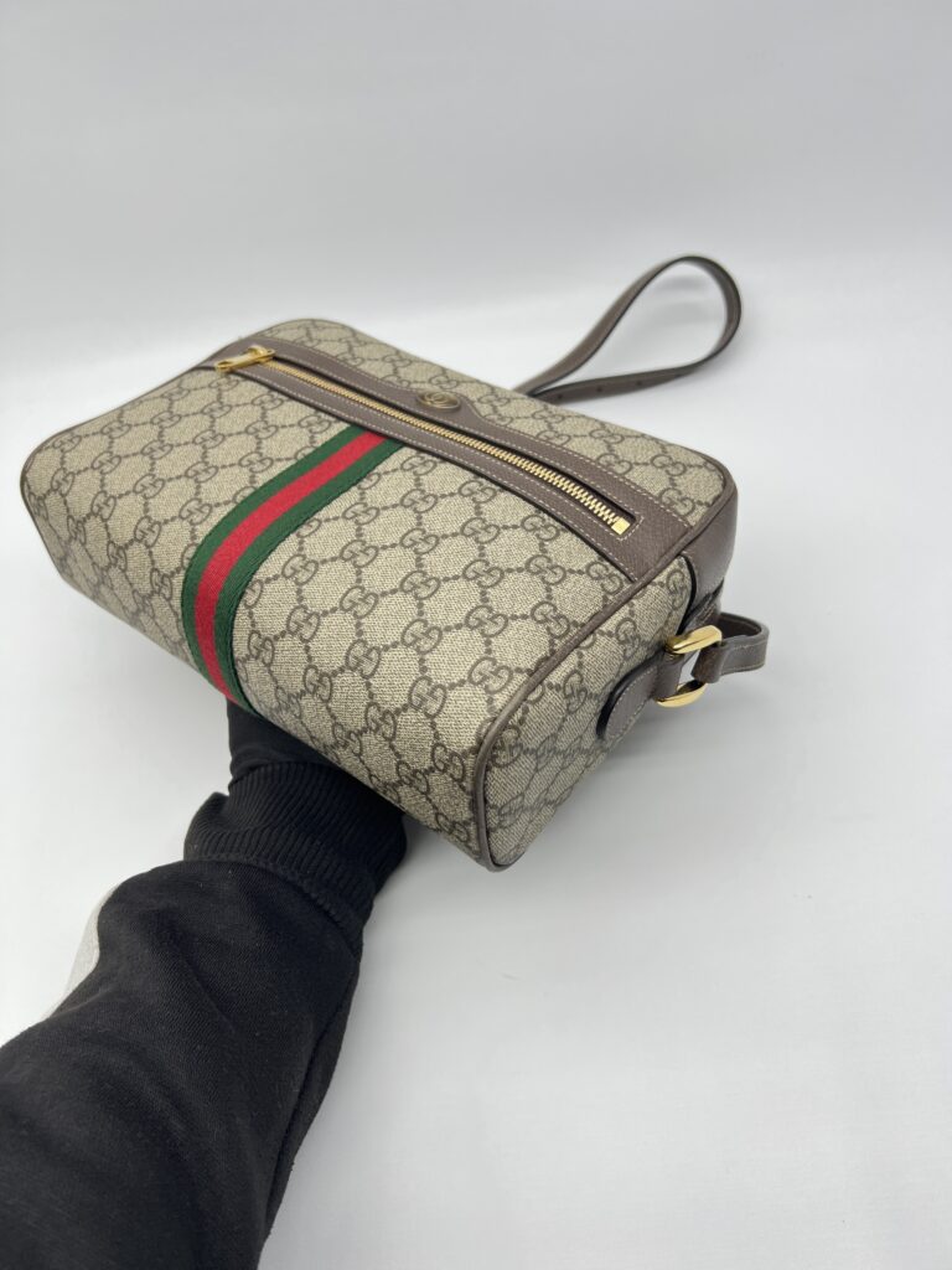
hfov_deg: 53.1
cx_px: 476
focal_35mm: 26
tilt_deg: -48.7
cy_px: 635
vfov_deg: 67.3
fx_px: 953
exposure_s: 1/100
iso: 40
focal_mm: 5.7
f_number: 1.5
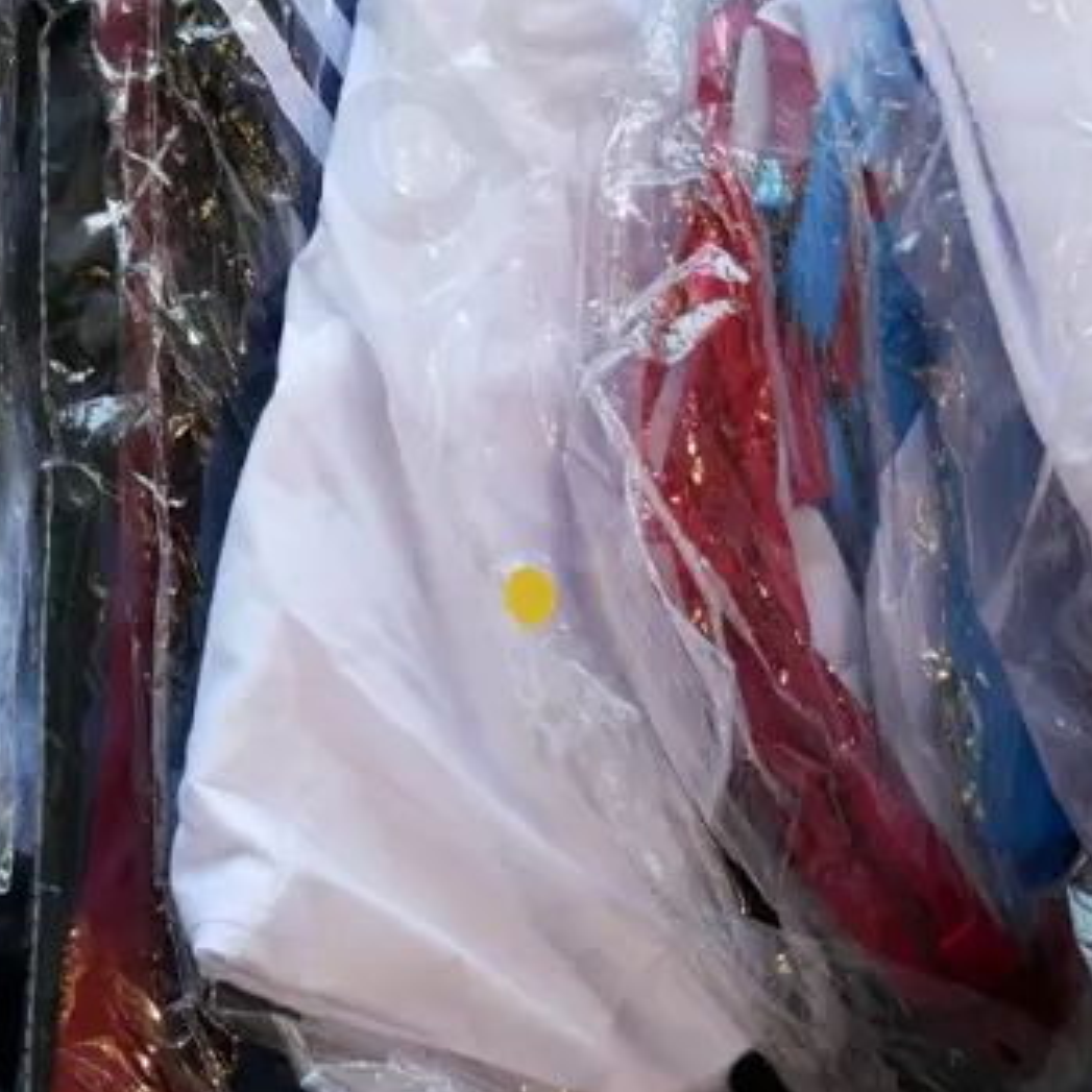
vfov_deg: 15.3
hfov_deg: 15.1
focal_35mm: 114
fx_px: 4069
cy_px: 422
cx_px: 50
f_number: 4.2
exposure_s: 1/60
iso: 640
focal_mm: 22
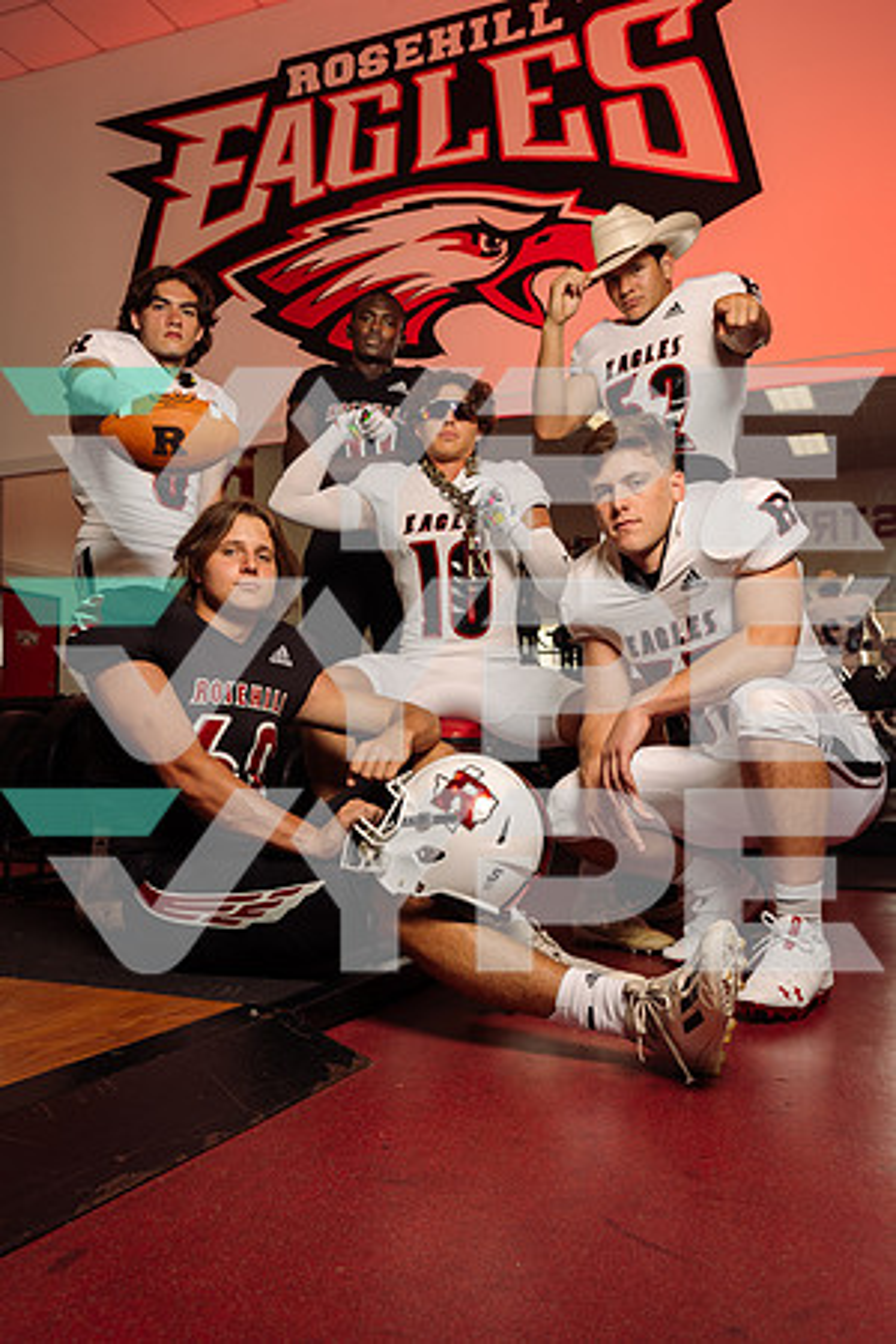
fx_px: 1195
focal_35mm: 32
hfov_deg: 41.1
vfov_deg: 58.7
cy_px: 672
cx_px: 448
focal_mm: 32
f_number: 6.3
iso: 250
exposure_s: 1/250
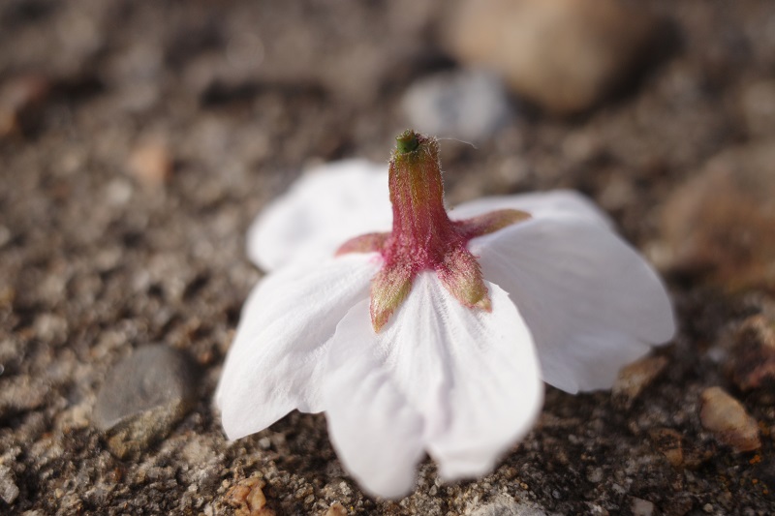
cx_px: 388
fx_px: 753
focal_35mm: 35
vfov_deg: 37.8
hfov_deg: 54.4
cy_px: 258
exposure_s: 1/500
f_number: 2.8
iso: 200
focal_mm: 18.3
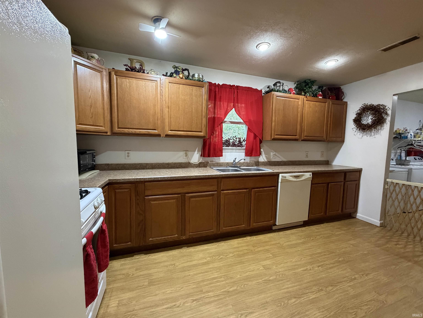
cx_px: 212
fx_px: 171
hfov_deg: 102.1
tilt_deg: -5.7
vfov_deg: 85.7
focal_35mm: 14
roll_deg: -0.8
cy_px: 159
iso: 500
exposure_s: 1/60
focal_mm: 2.22
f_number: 2.2
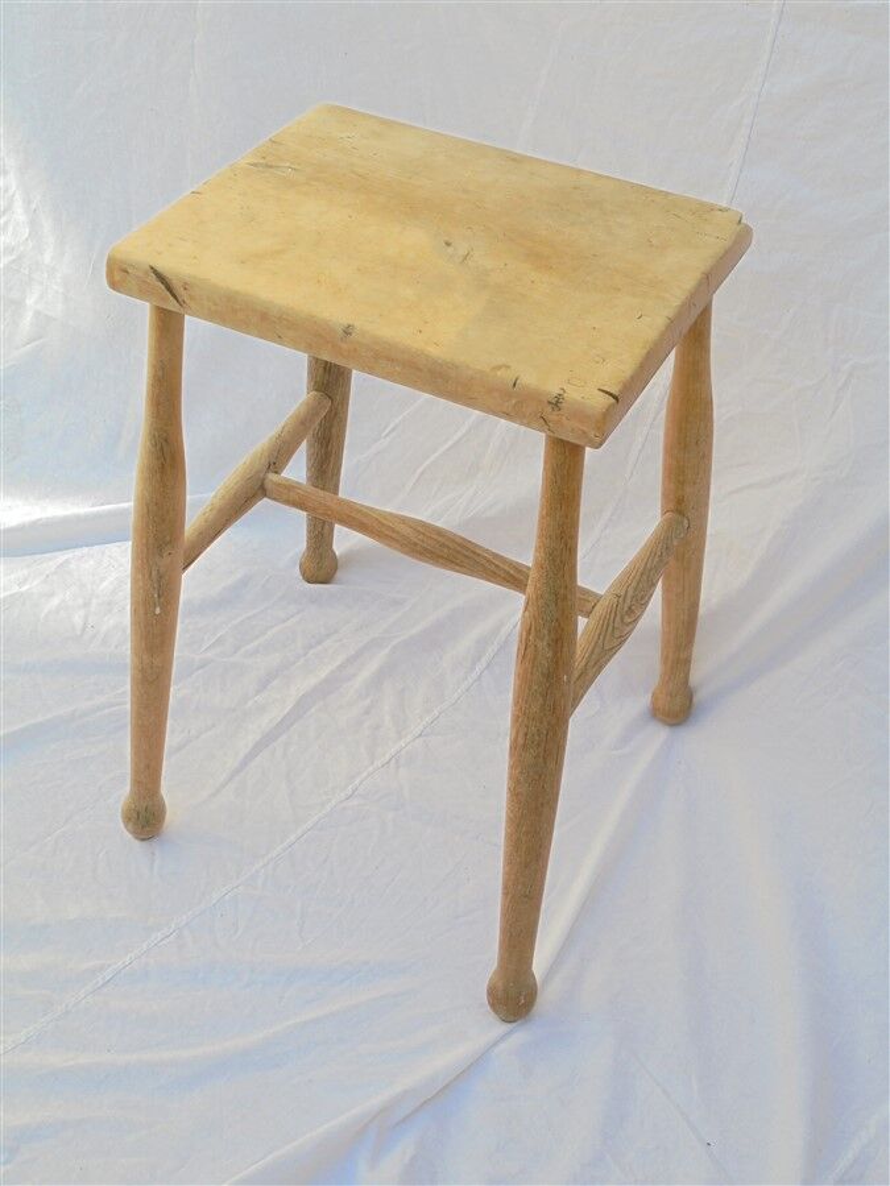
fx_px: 1474
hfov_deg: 33.6
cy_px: 593
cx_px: 445
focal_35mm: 43
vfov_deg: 43.9
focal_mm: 7.8
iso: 100
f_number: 4.5
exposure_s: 1/200
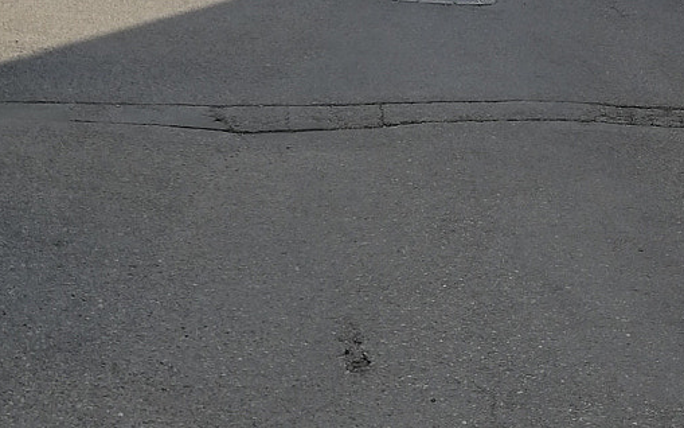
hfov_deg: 22.9
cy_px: -197
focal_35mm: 90
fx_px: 1678
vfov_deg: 13.7
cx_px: 185
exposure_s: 1/1221
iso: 50
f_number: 2.2
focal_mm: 3.81
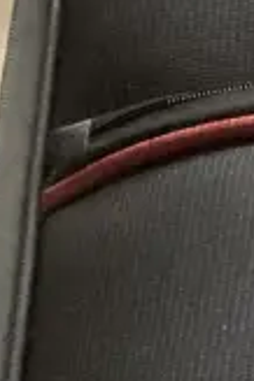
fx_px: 1930
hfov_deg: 7.1
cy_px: 815
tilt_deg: -68.0
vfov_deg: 10.2
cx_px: 615
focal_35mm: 182
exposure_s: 1/20
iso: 640
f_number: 1.8
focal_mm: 3.99
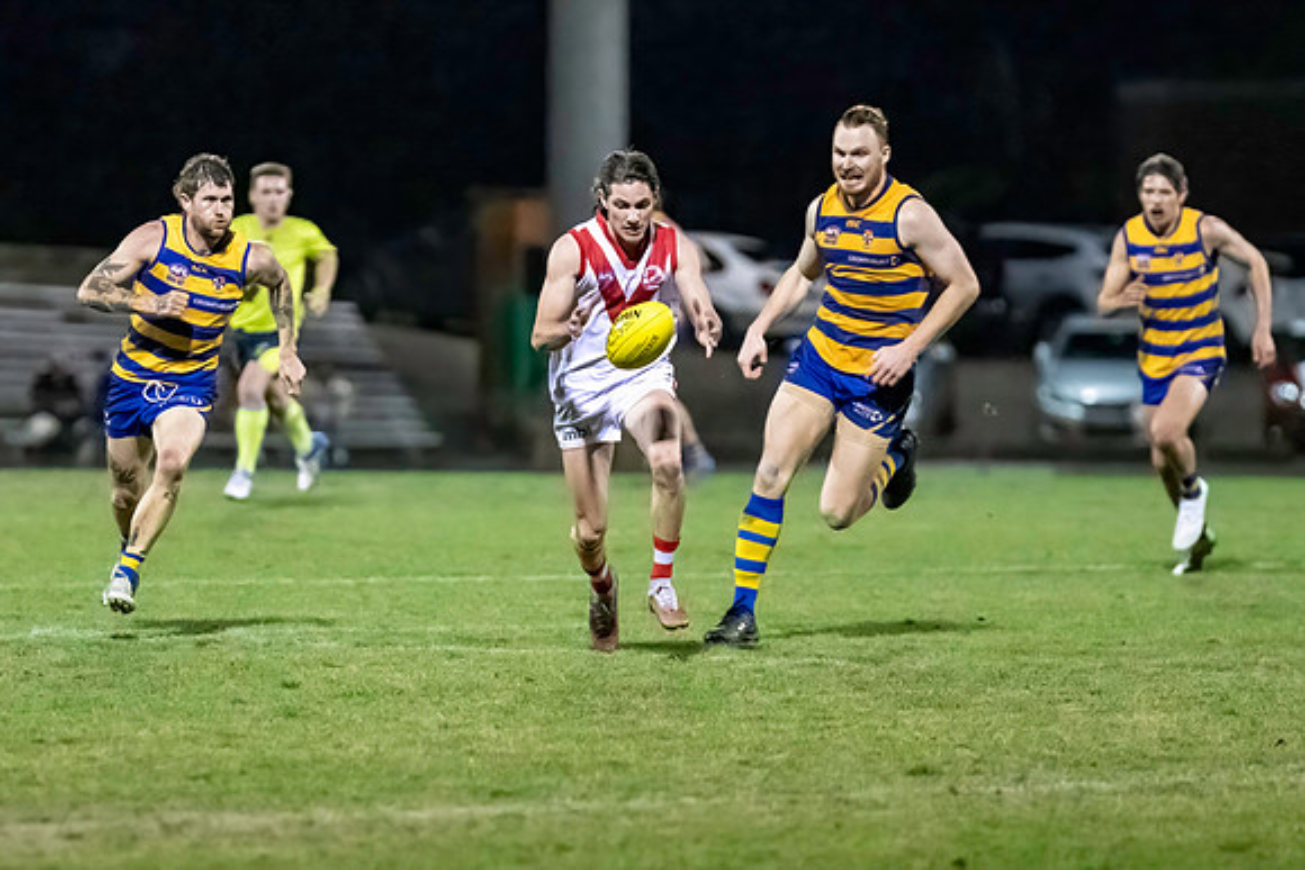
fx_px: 14102
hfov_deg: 5.3
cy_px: 397
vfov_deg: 3.5
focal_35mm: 389
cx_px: 461
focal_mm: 210
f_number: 2.8
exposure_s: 1/1250
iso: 10000
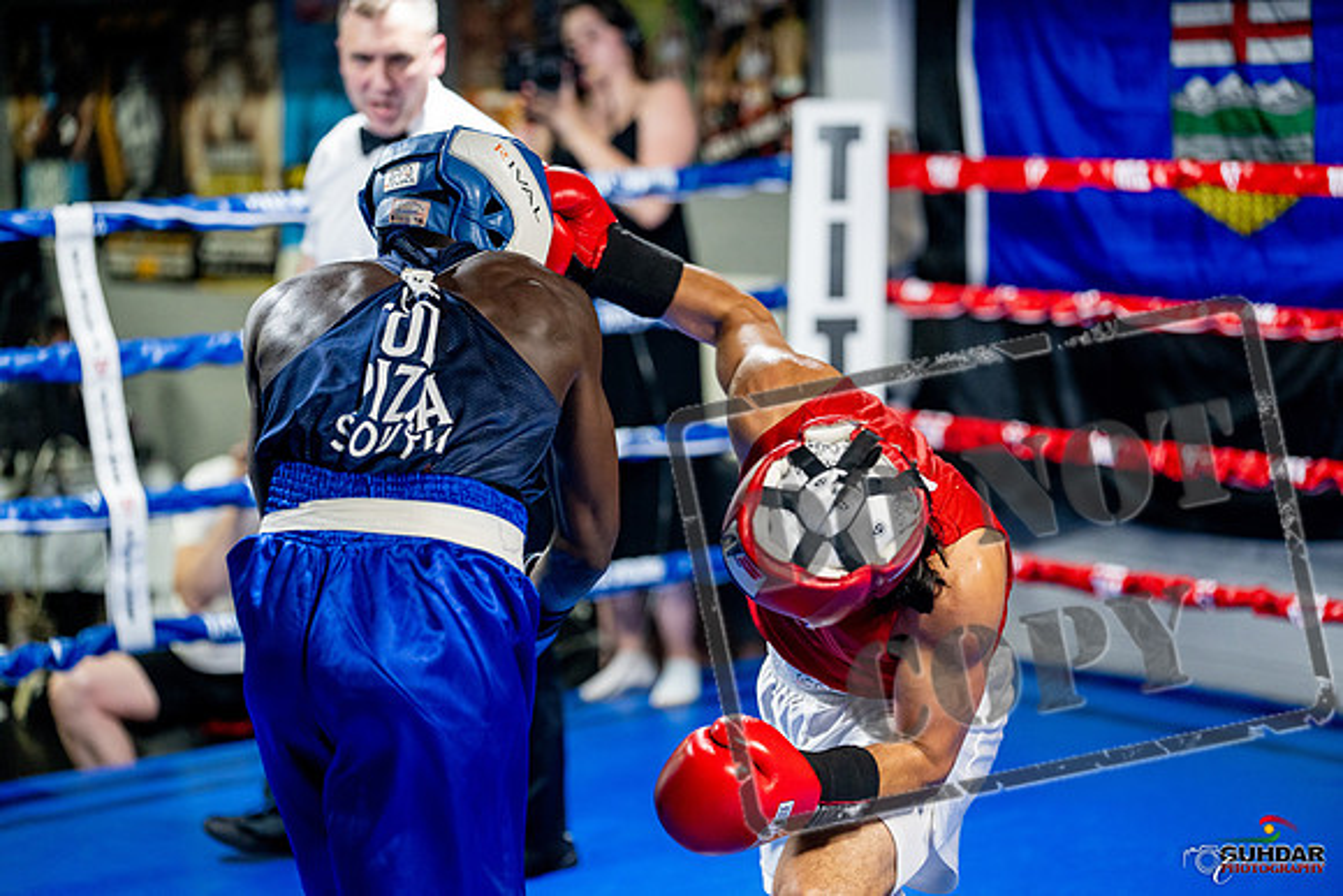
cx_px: 672
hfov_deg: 23.1
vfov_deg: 15.5
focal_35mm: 88
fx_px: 3284
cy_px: 448
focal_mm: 88
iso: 4000
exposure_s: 1/800
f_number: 2
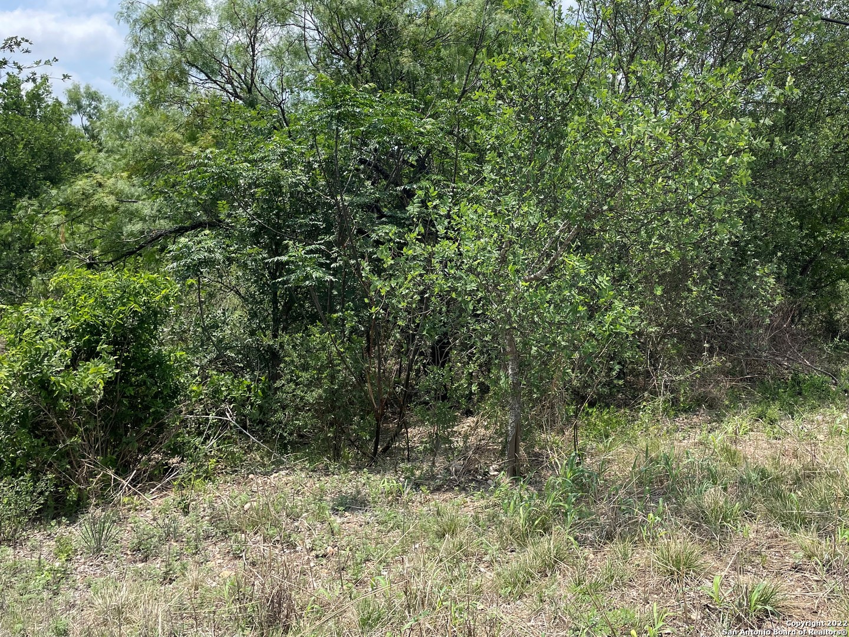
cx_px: 424
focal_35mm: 26
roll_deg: -1.9
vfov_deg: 53.1
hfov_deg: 67.3
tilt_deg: -0.1
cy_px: 318
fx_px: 638
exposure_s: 1/2817
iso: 32
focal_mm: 4.2
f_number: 1.6
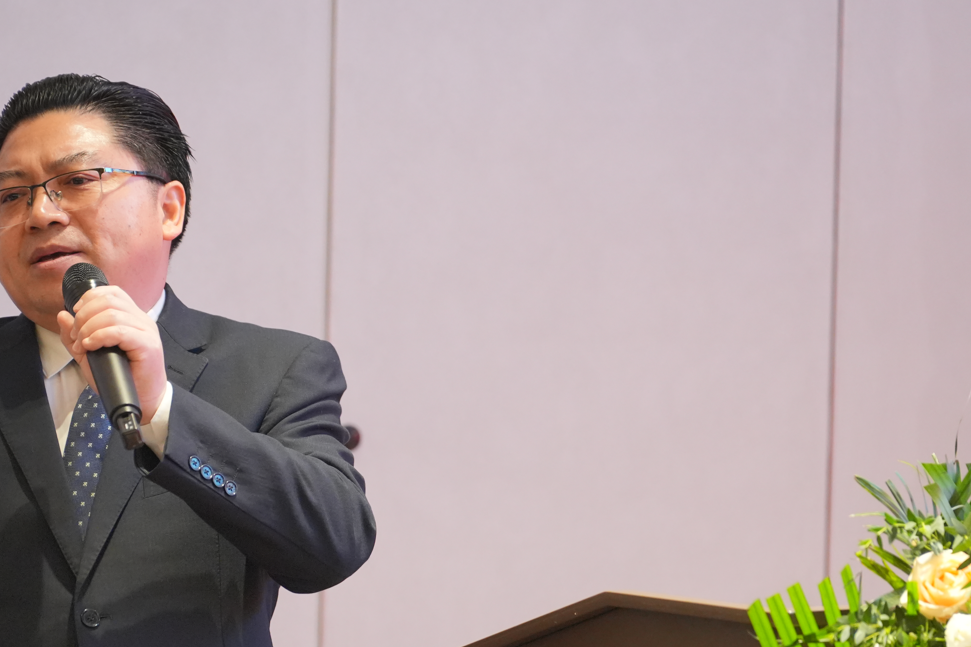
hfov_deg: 8.0
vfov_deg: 5.3
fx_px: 6985
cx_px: 418
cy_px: 428
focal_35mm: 259
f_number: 2.8
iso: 4000
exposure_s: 1/160
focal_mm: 150
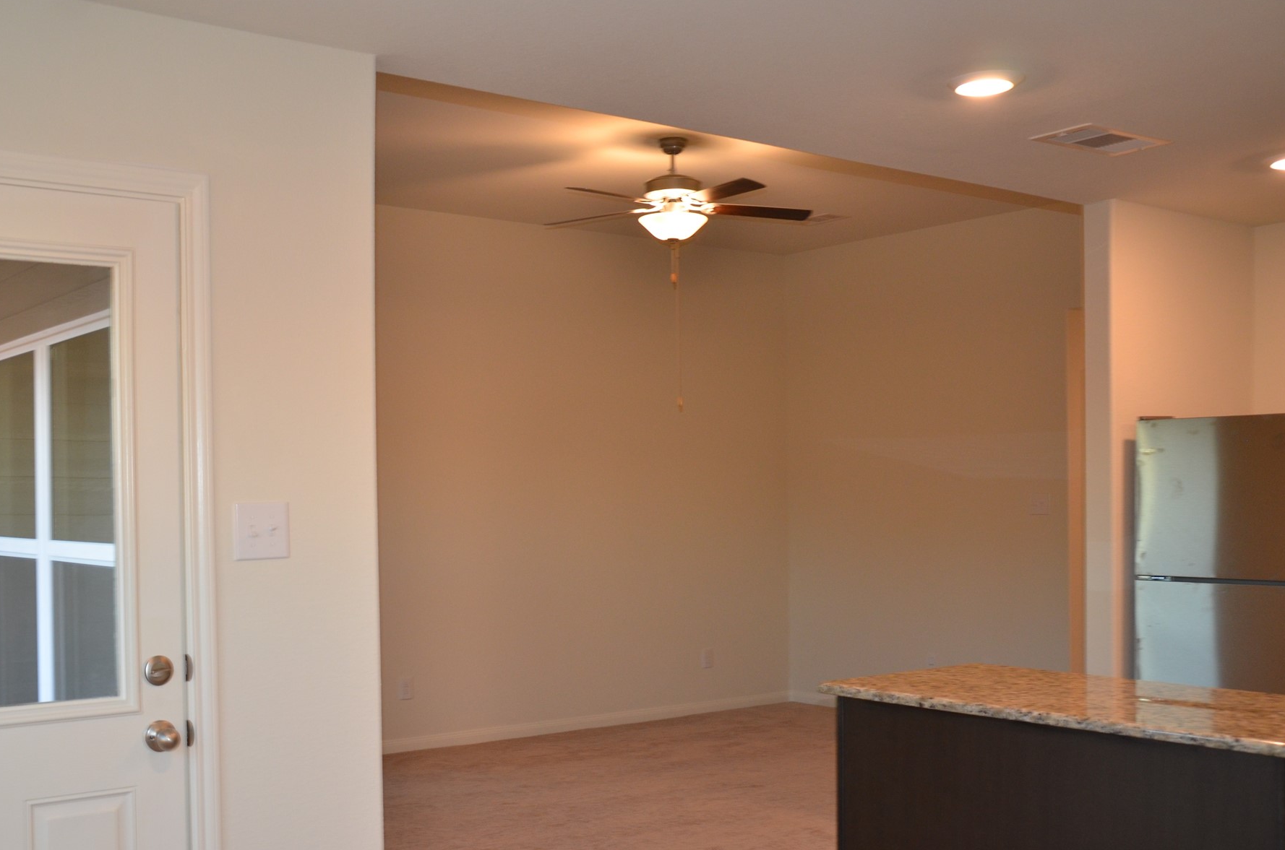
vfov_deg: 34.2
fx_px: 1375
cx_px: 524
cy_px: 517
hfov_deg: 49.8
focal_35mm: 39
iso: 500
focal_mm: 21
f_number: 3.8
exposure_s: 1/60
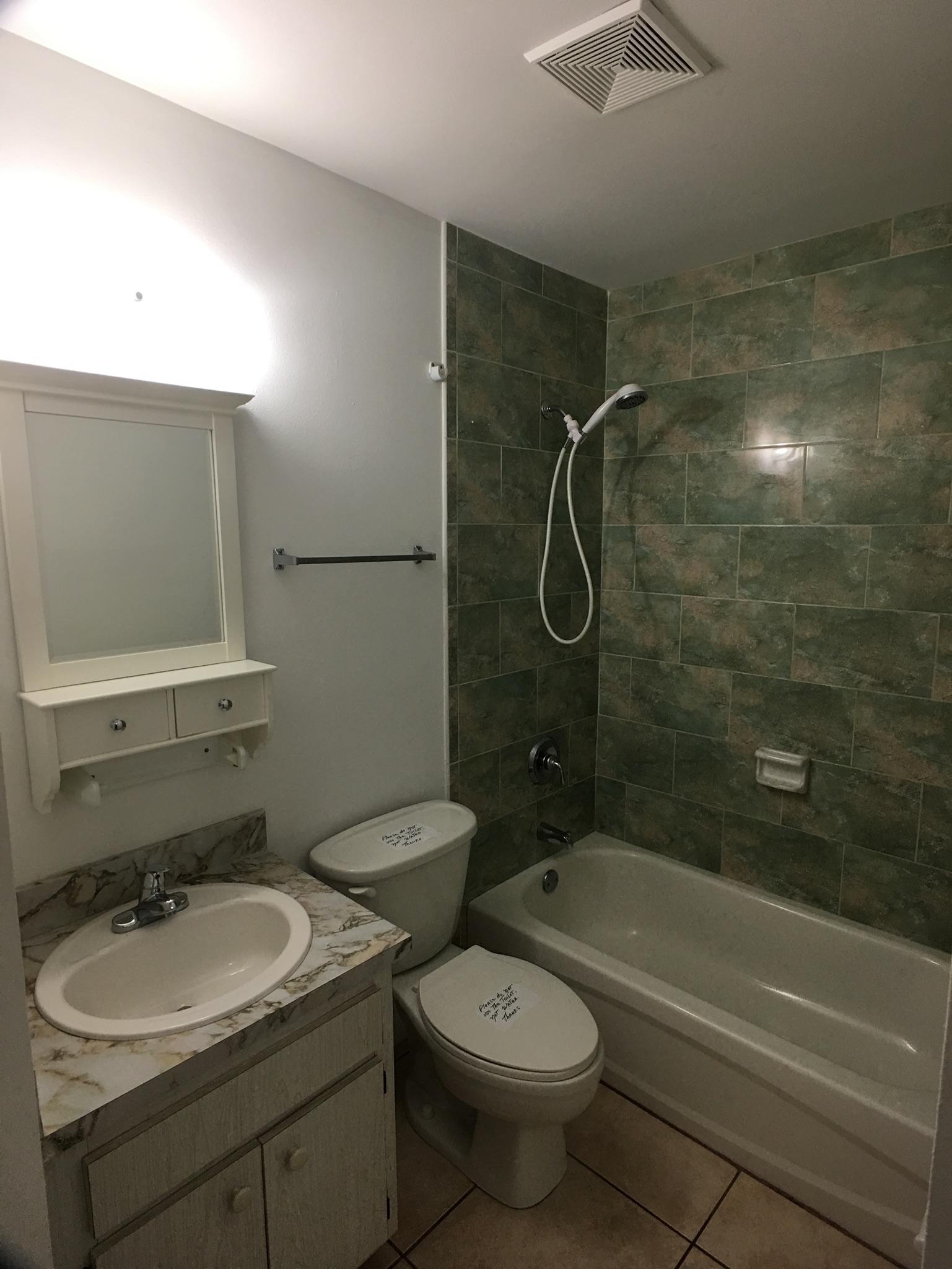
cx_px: 476
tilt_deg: -7.2
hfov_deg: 48.2
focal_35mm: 29
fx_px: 1063
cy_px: 634
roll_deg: +0.0
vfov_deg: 61.7
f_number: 2.2
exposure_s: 1/30
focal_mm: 4.15
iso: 40
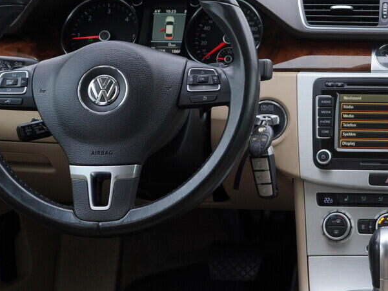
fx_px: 930
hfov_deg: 22.6
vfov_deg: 17.7
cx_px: 389
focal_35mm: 83
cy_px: 85
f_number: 3.2
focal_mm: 24
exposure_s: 1/50
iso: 125
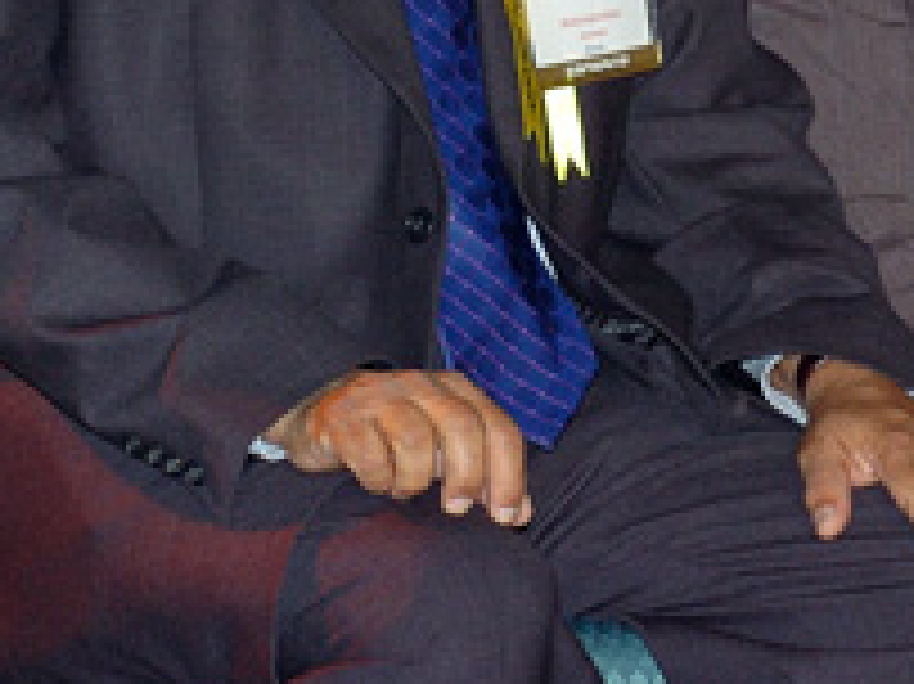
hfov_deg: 3.5
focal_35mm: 574
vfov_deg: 2.6
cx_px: 878
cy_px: -194
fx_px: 15158
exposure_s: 1/200
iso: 400
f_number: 5.6
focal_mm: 135
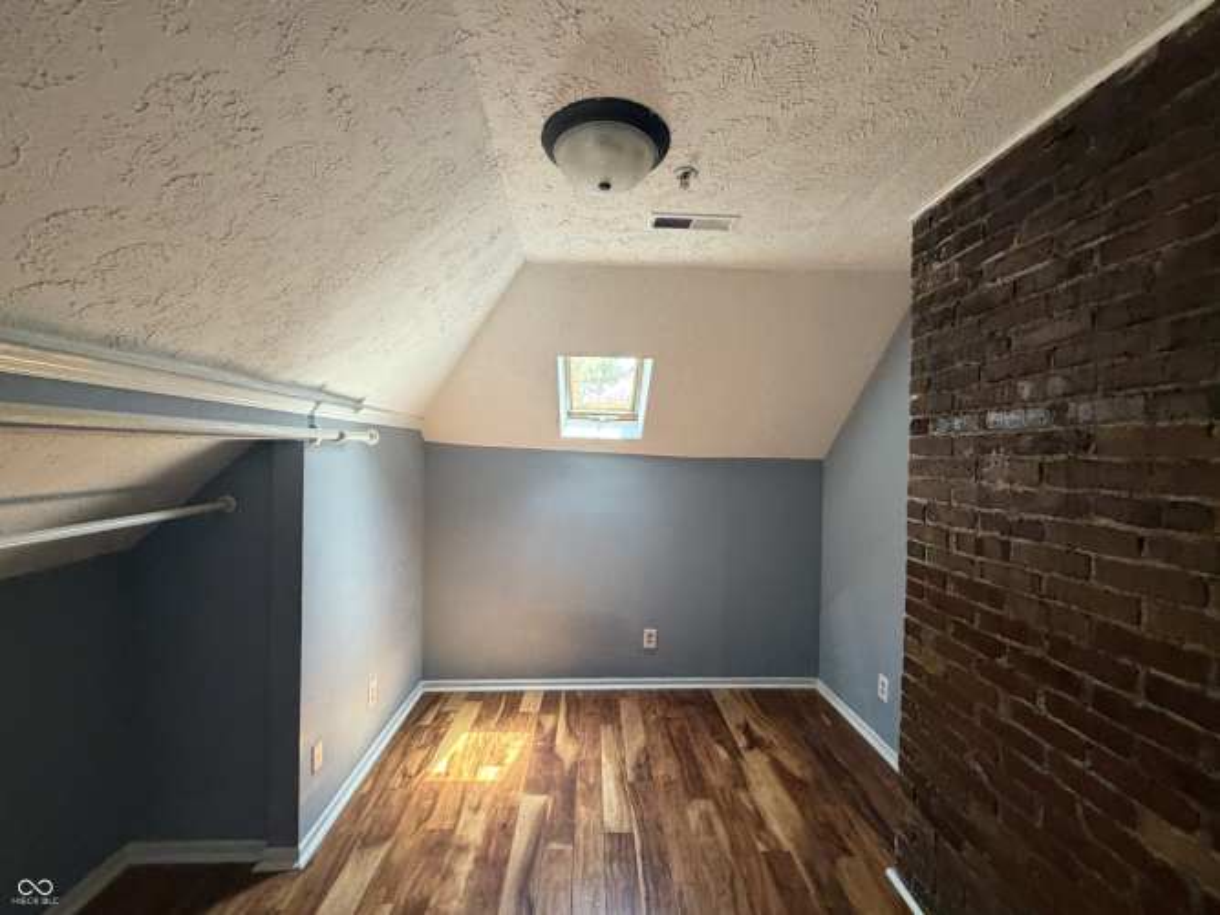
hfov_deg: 102.1
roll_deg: -1.2
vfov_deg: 85.7
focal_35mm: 14
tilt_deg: +0.5
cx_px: 610
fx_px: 493
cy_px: 458
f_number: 2.2
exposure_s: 1/60
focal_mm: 2.22
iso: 320
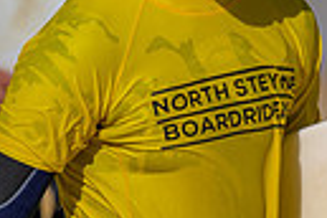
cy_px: -107
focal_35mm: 3621
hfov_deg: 0.6
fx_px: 32888
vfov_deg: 0.4
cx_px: 273
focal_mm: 800
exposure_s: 1/2000
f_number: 6.3
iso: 160
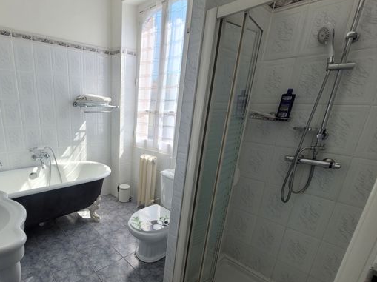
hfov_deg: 84.4
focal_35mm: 18
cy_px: 165
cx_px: 122
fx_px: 196
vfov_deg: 71.0
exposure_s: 1/231
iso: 40
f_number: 2.2
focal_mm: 1.74
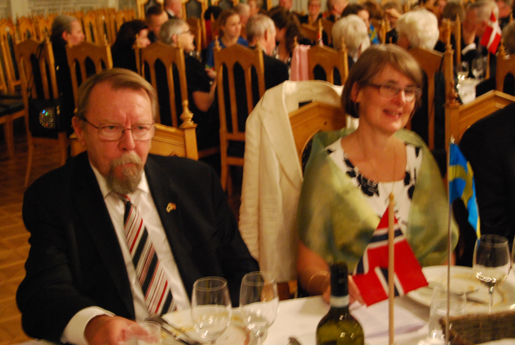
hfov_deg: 41.1
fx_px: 688
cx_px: 258
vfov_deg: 28.2
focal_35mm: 48
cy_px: 172
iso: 1600
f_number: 4.2
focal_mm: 32
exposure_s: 1/5
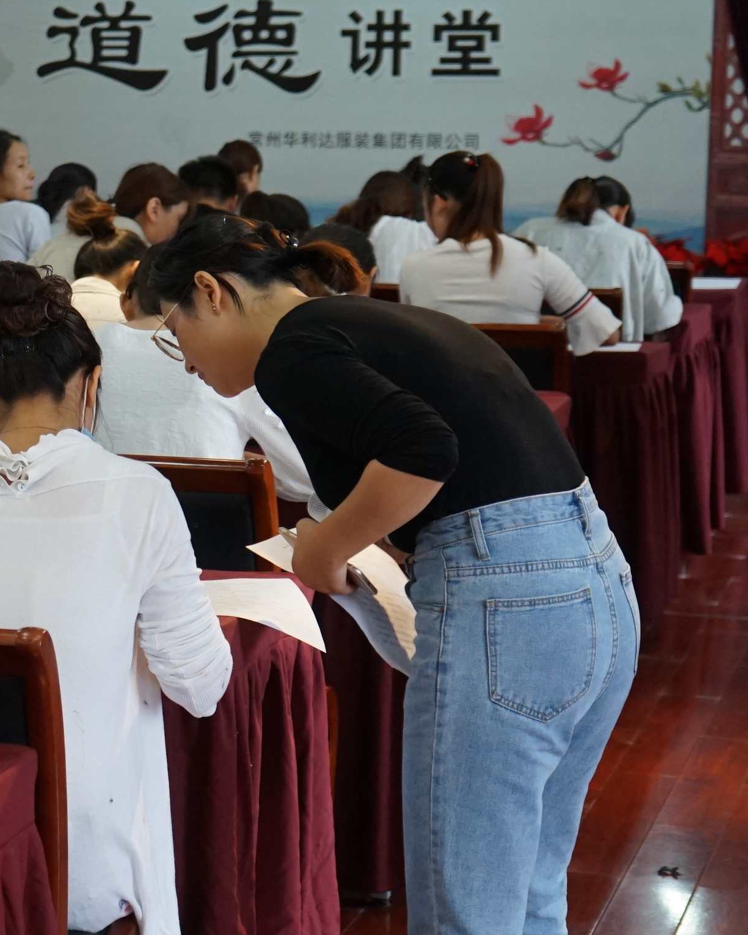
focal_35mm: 95
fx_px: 2629
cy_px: 421
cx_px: -175
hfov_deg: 15.5
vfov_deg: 20.2
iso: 2000
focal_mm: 39
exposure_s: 1/160
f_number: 4
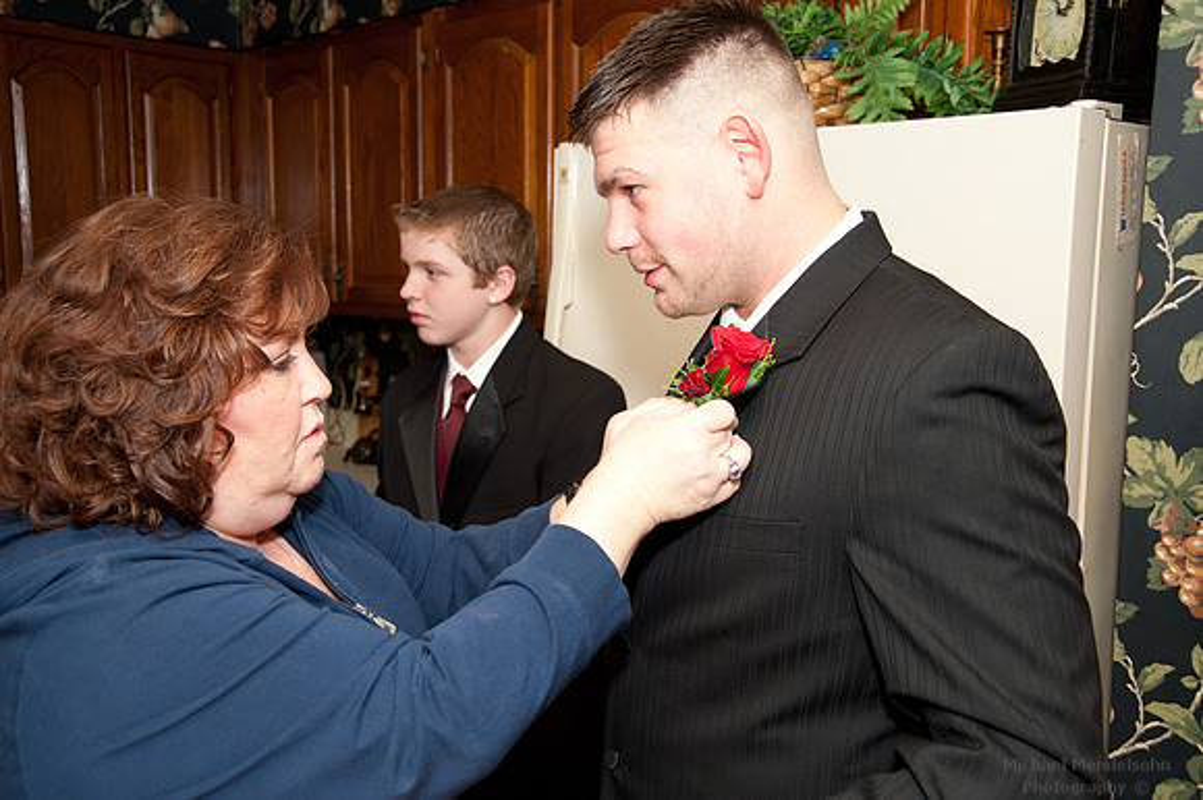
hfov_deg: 50.7
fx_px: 1269
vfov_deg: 35.0
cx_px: 602
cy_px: 400
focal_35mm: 38
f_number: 7.1
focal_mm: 38
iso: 640
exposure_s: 1/60
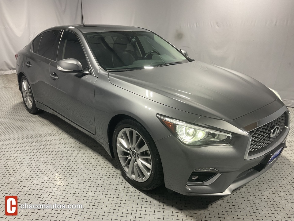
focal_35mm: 29
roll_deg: +0.7
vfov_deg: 48.2
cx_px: 147
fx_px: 246
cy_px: 110
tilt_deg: -19.7
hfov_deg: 61.7
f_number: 1.8
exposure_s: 1/100
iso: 64
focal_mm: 3
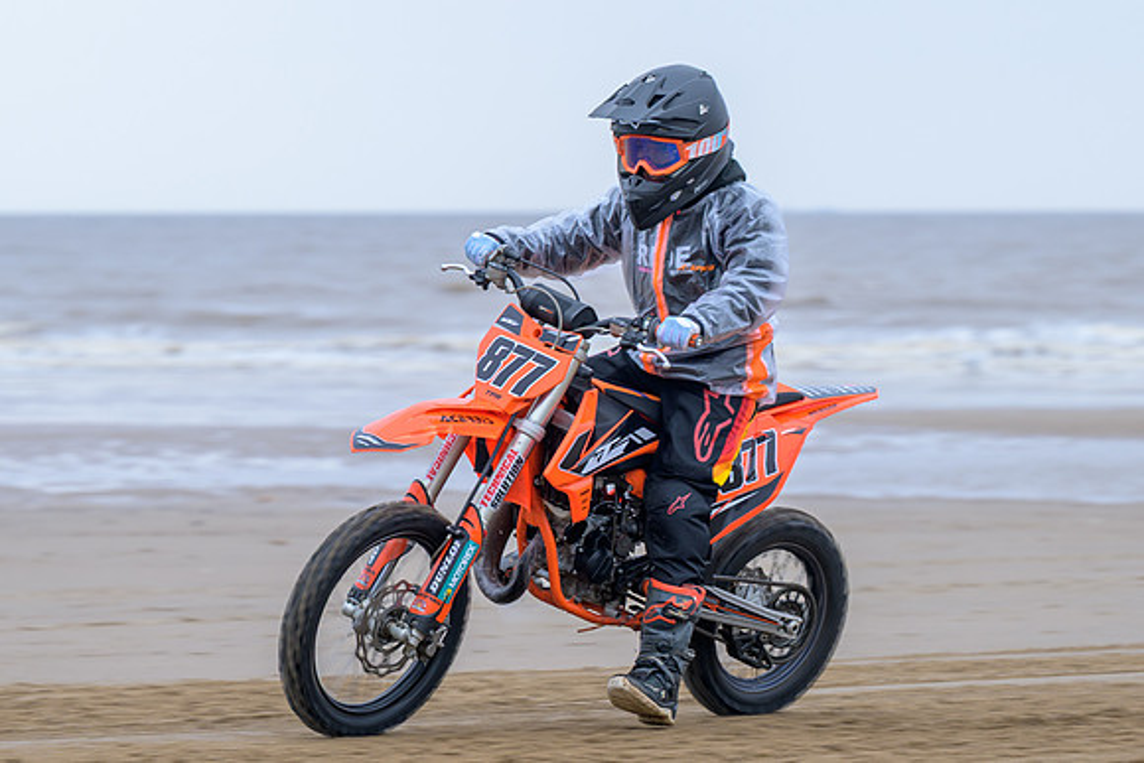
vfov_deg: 6.7
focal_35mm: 204
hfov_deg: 10.1
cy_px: 427
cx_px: 556
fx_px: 6488
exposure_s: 1/200
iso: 160
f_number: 4
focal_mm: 110
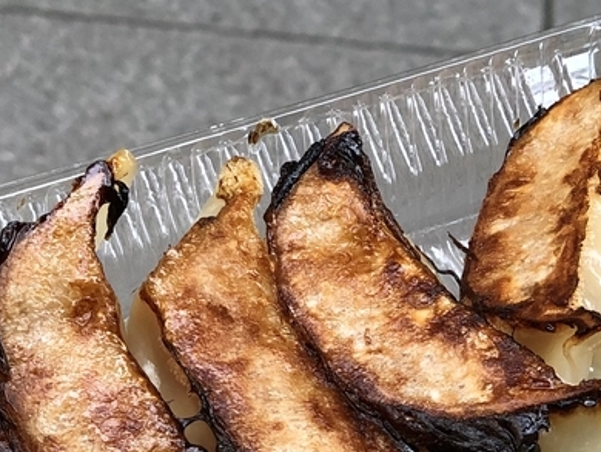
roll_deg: -2.3
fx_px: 2780
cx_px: 242
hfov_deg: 12.3
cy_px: 122
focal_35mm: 160
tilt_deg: -29.2
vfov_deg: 9.3
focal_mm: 6
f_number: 2.4
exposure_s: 1/60
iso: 25
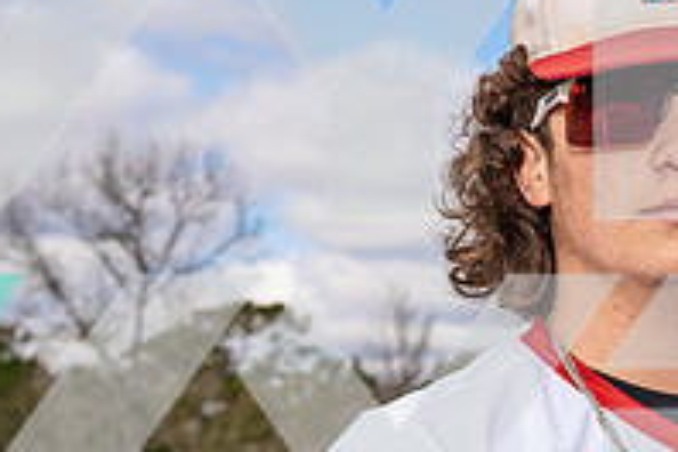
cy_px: 457
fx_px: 2429
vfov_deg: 10.5
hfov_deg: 15.8
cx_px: 538
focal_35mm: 129
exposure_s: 1/250
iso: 100
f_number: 6.3
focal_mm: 44
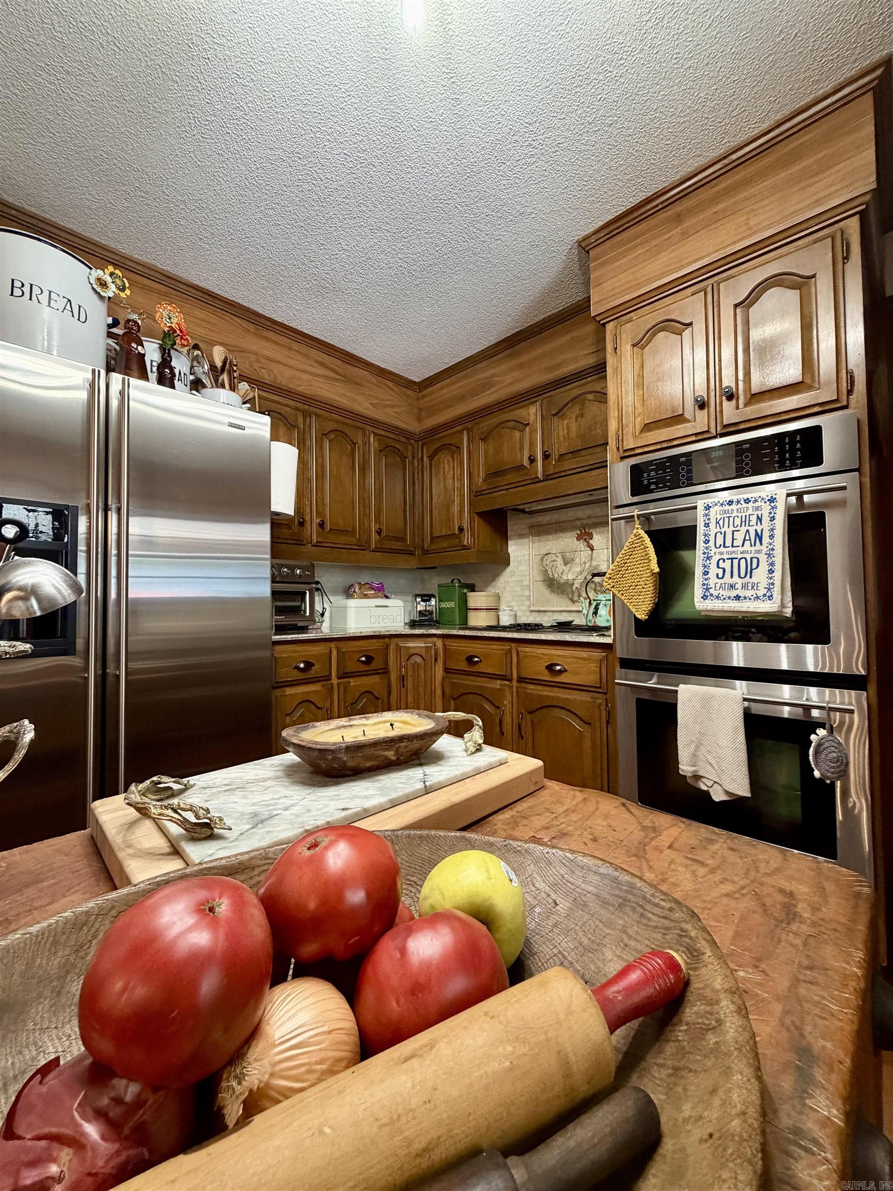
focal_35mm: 14
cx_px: 446
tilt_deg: +0.4
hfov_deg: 85.7
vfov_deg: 102.1
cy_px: 596
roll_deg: +0.2
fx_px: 482
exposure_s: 1/60
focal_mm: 2.22
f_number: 2.2
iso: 400
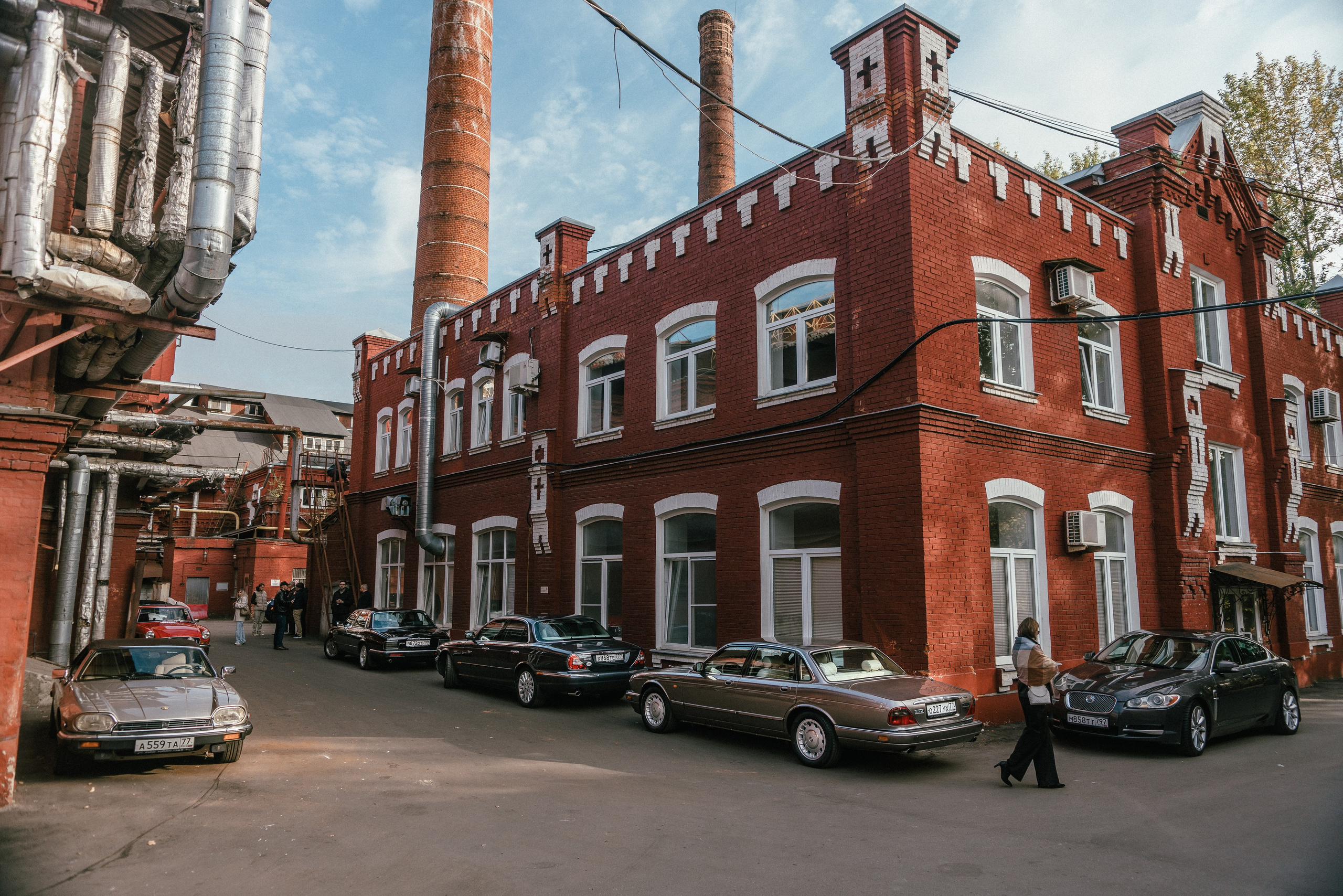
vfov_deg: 53.2
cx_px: 672
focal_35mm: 24
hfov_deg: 73.7
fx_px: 895
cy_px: 448
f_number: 2.8
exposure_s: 1/160
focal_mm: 24
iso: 100
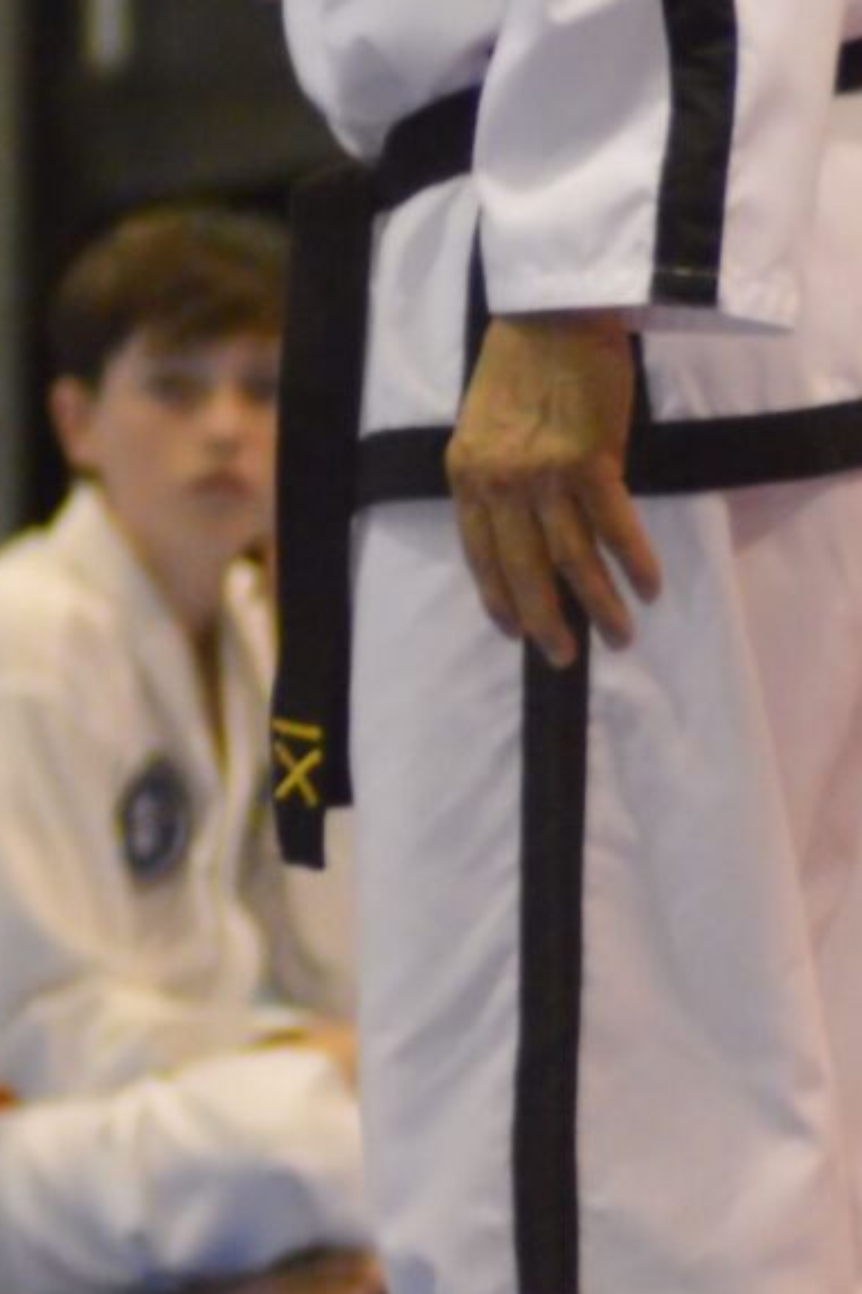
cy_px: 457
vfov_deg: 2.3
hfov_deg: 1.5
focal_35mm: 901
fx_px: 32386
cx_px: -1366
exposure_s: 1/250
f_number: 4.2
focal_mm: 135
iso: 3200
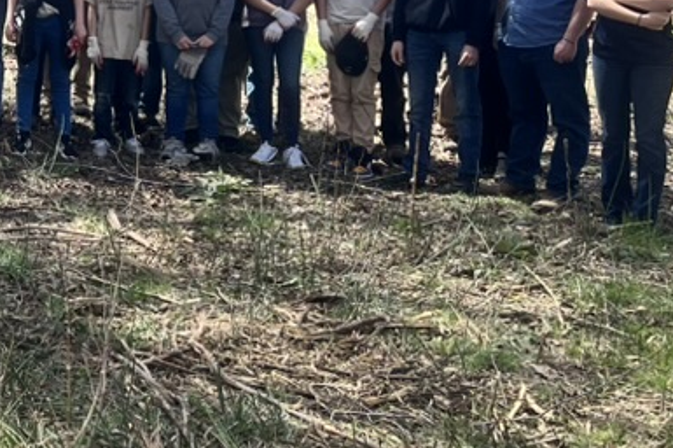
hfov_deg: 25.7
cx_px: -89
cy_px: -52
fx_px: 1345
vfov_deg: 18.2
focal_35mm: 72
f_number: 1.5
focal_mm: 5.7
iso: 50
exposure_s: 1/1724
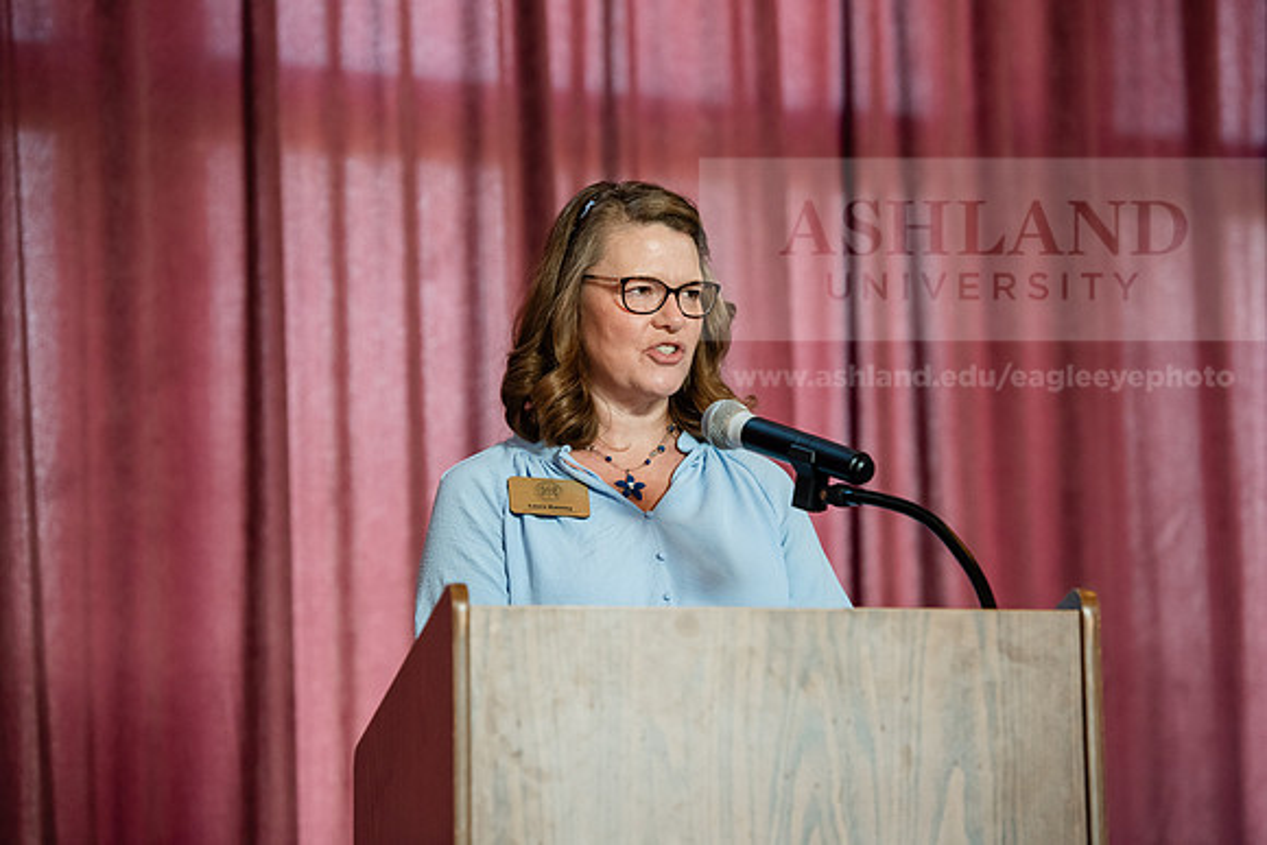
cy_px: 422
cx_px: 634
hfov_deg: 15.8
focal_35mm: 130
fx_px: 4576
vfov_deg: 10.6
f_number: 3.5
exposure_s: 1/200
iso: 1600
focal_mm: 130
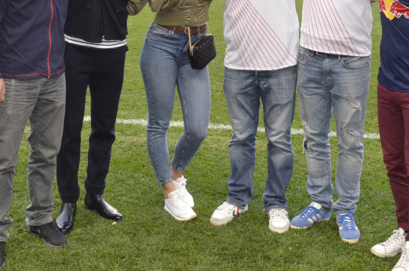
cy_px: 43
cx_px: 184
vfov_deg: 22.1
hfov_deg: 33.4
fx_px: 680
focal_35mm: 60
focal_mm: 20
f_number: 10
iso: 4000
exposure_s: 1/250
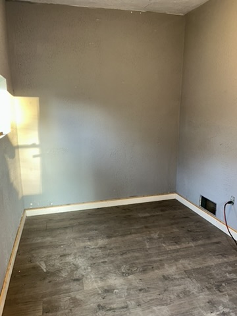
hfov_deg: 53.1
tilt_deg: -11.5
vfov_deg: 67.3
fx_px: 237
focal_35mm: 26
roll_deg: -0.9
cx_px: 118
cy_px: 158
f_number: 1.5
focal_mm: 5.7
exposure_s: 1/19
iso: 64
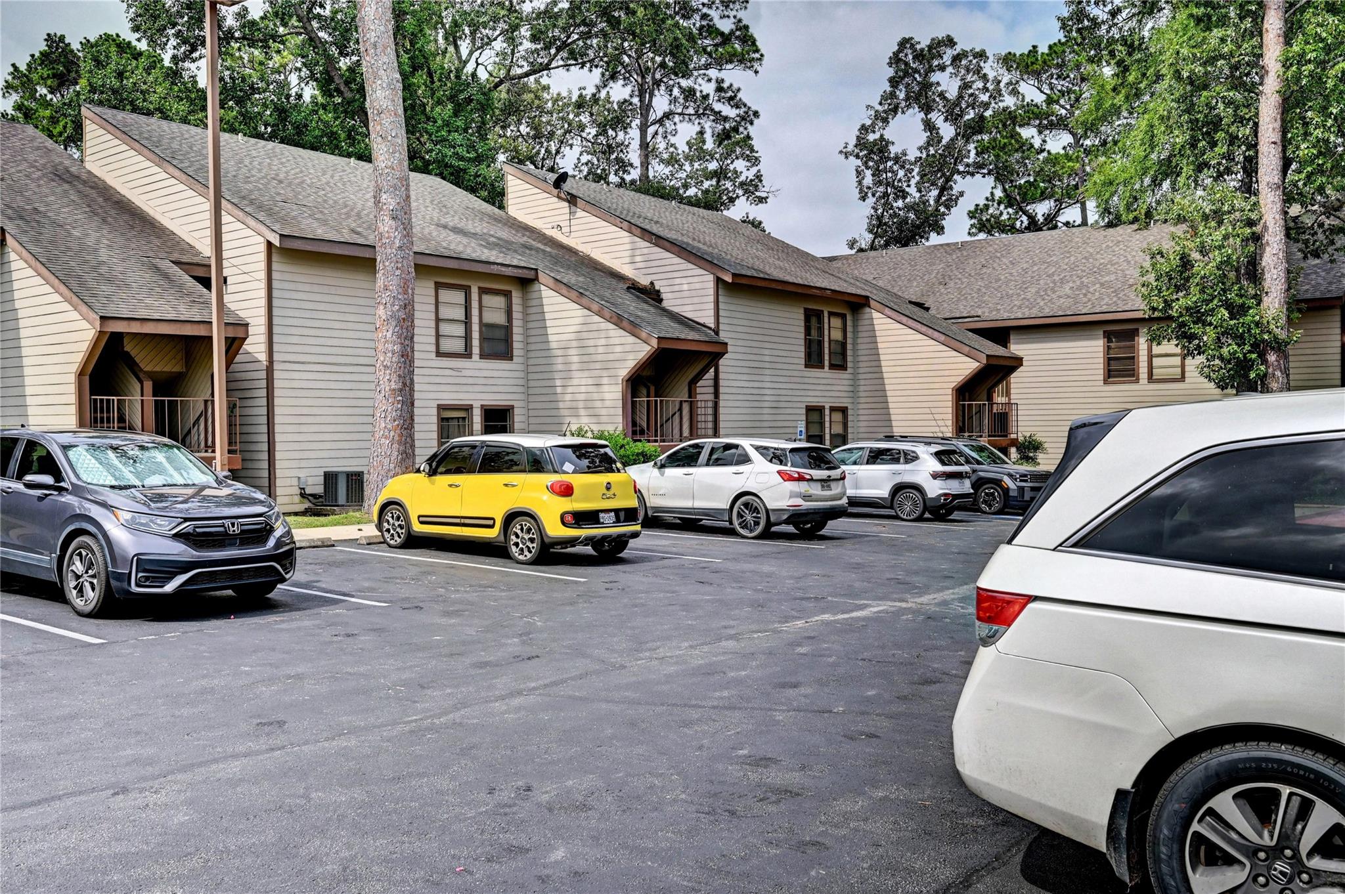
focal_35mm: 30
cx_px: 672
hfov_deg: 62.0
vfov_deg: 43.5
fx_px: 1120
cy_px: 447
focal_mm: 30
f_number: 8
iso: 400
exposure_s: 1/800
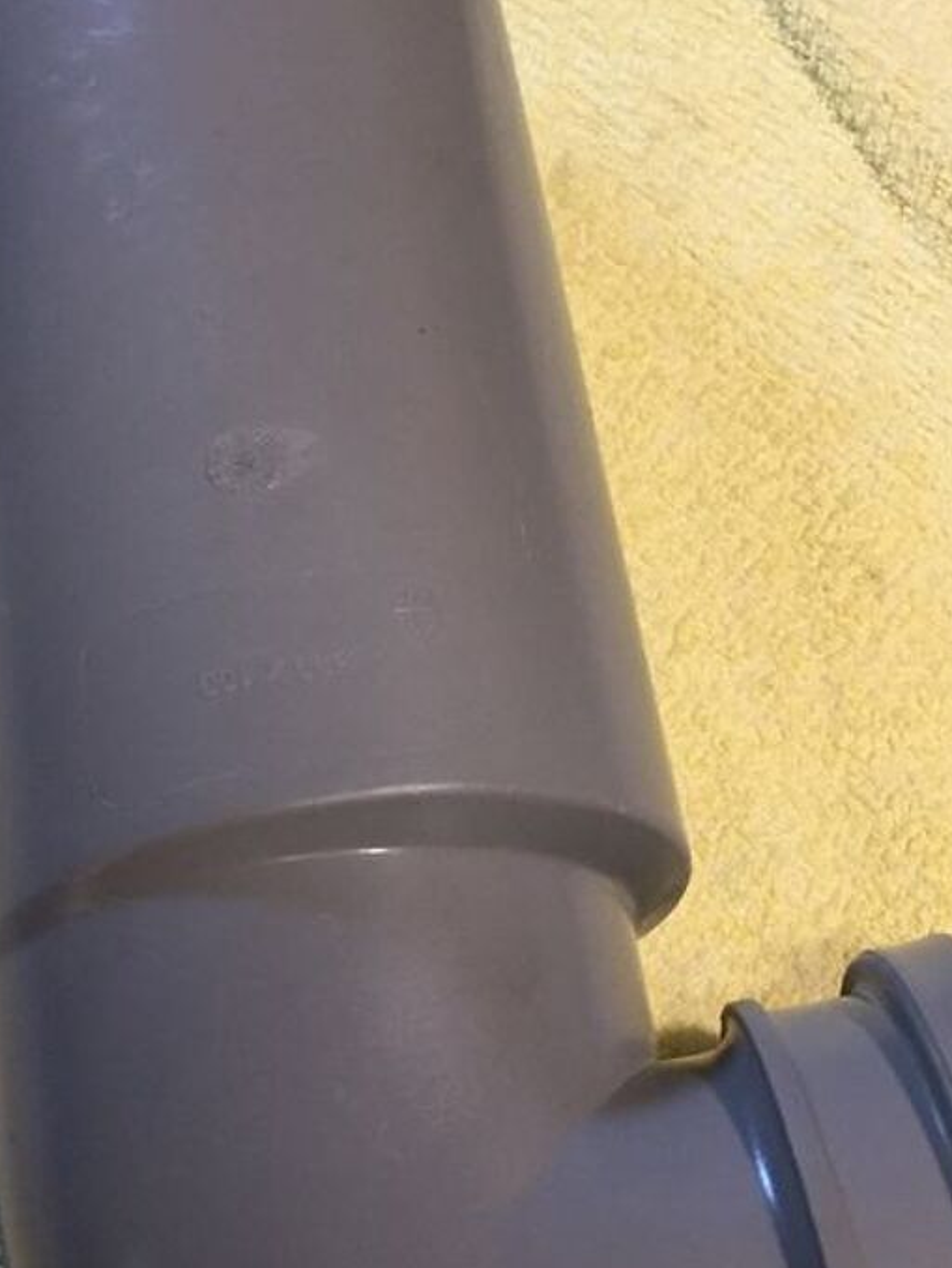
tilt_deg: -63.7
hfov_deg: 25.7
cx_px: 410
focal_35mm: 57
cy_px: 674
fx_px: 2089
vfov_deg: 33.8
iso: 250
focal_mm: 4.15
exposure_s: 1/33
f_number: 2.2
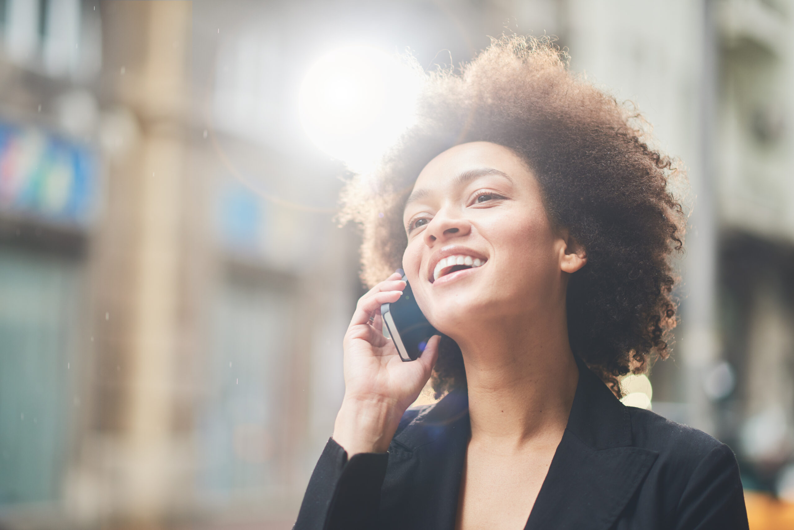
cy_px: 265
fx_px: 1875
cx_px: 397
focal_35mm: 85
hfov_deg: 23.9
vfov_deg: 16.1
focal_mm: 85
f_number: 1.8
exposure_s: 1/400
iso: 320
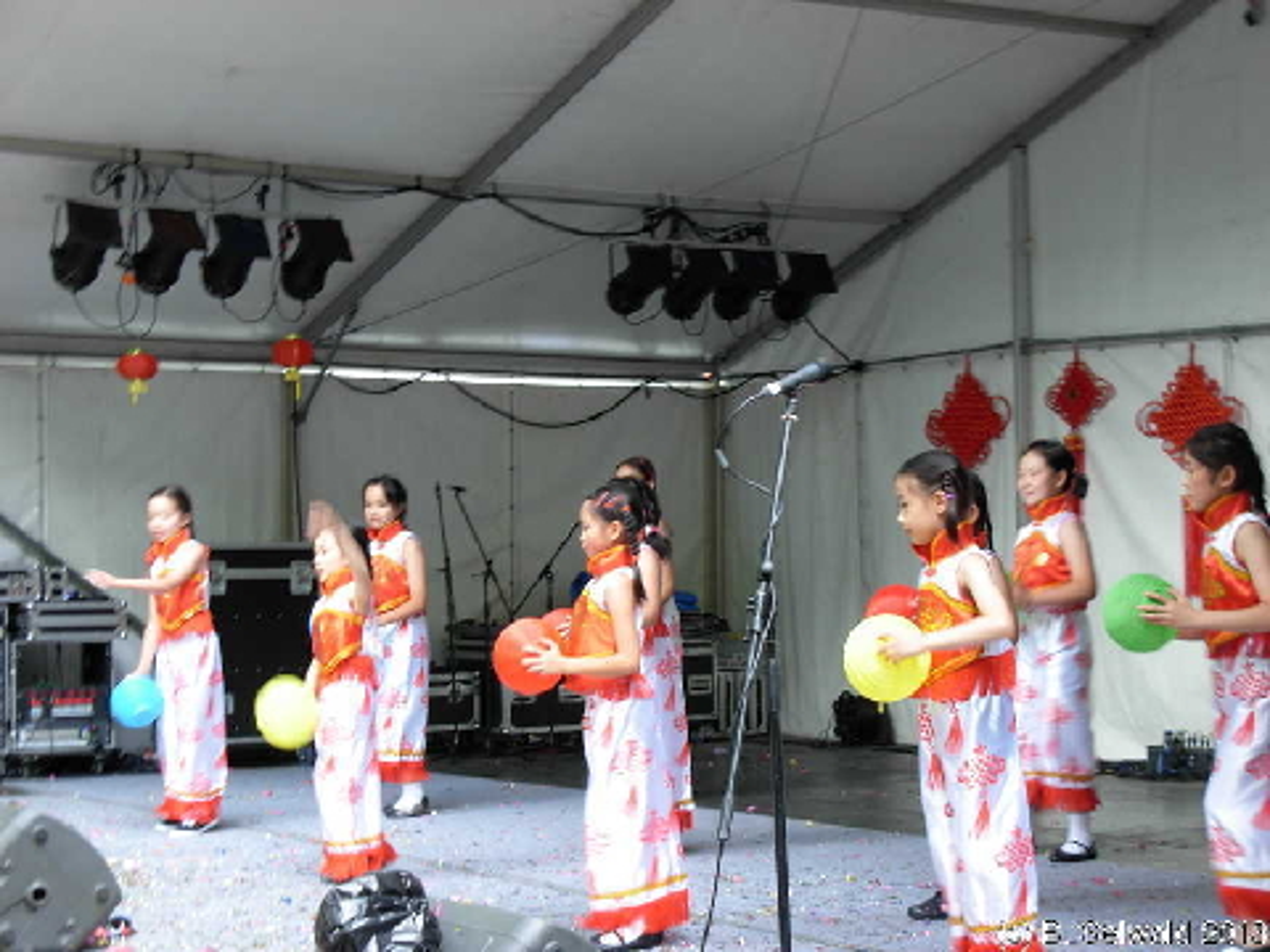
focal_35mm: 70
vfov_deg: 21.0
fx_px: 2568
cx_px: 635
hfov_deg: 27.8
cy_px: 476
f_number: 3.5
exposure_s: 1/13
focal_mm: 11.5
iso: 79
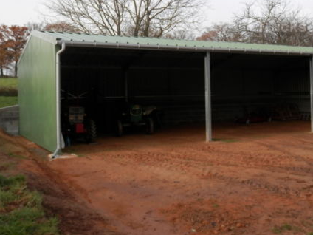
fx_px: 398
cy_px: 84
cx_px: 190
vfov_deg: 32.7
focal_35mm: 44
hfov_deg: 42.7
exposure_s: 1/320
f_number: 3
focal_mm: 4.5
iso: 80
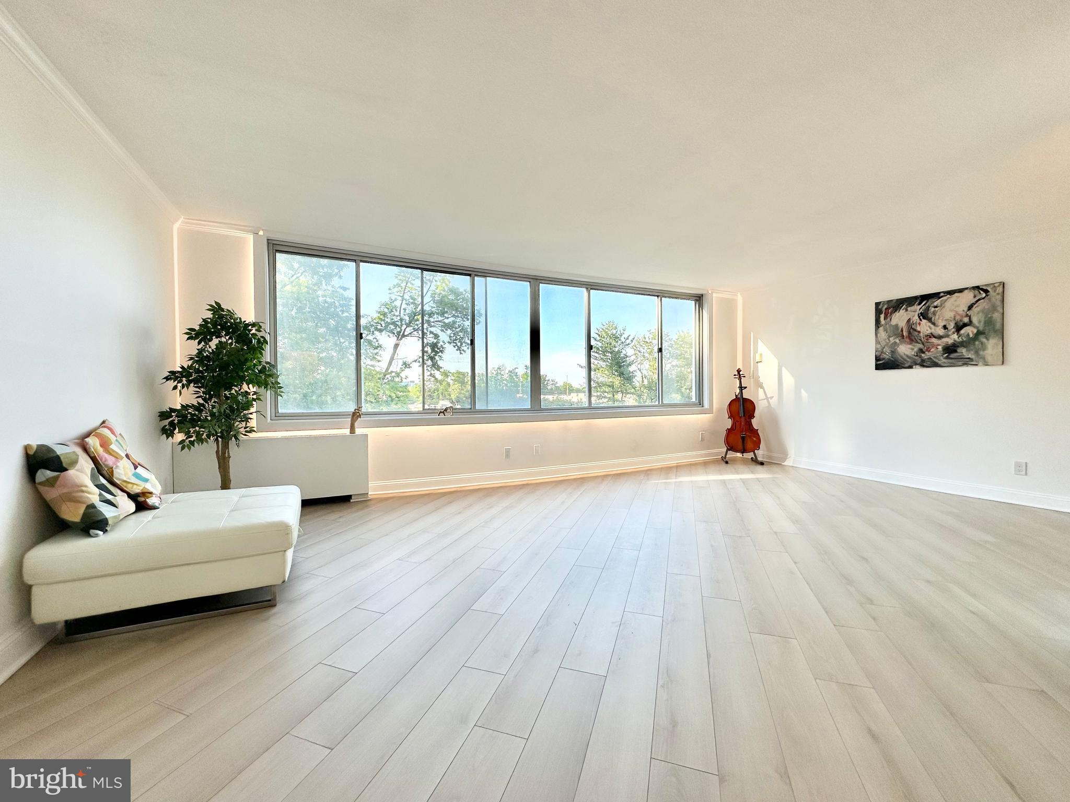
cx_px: 535
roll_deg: +0.2
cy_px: 401
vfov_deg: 85.7
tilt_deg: -1.5
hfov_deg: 102.1
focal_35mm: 14
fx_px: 433
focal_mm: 2.22
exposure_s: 1/210
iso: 40
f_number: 2.2
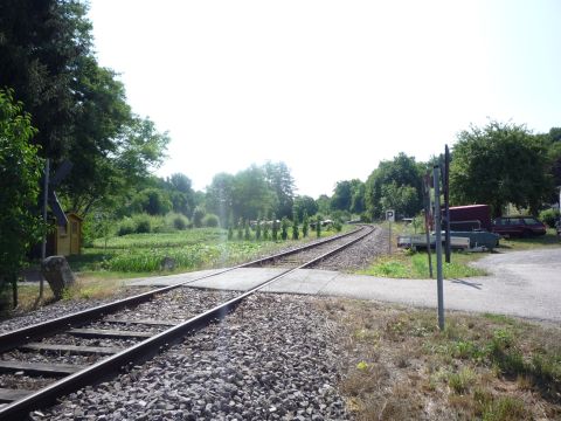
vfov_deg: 44.2
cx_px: 280
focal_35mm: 32
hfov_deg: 56.8
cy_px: 210
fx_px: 519
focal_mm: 5.2
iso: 100
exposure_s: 1/400
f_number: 4
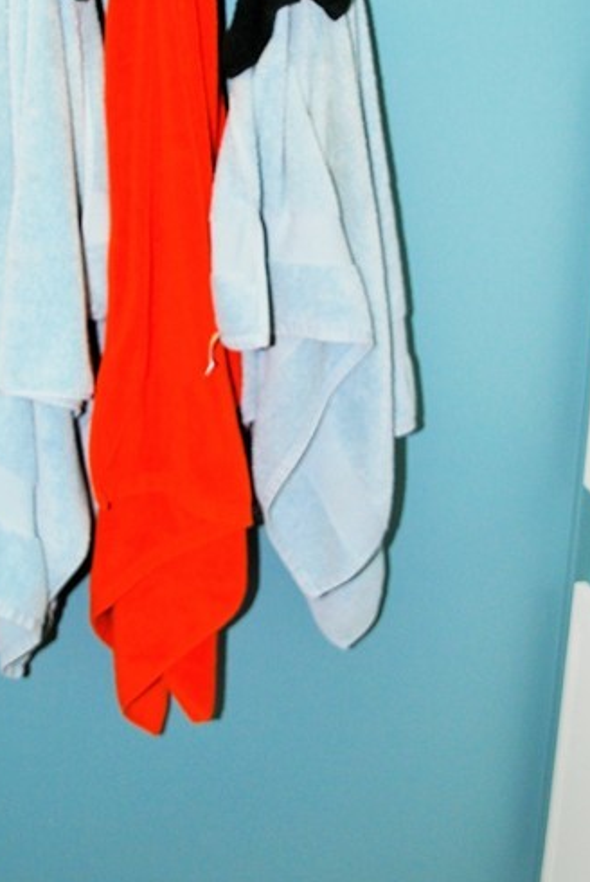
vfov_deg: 37.0
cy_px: 276
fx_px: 1299
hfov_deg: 25.6
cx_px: 312
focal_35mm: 53
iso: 200
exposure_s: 1/60
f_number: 4
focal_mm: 16
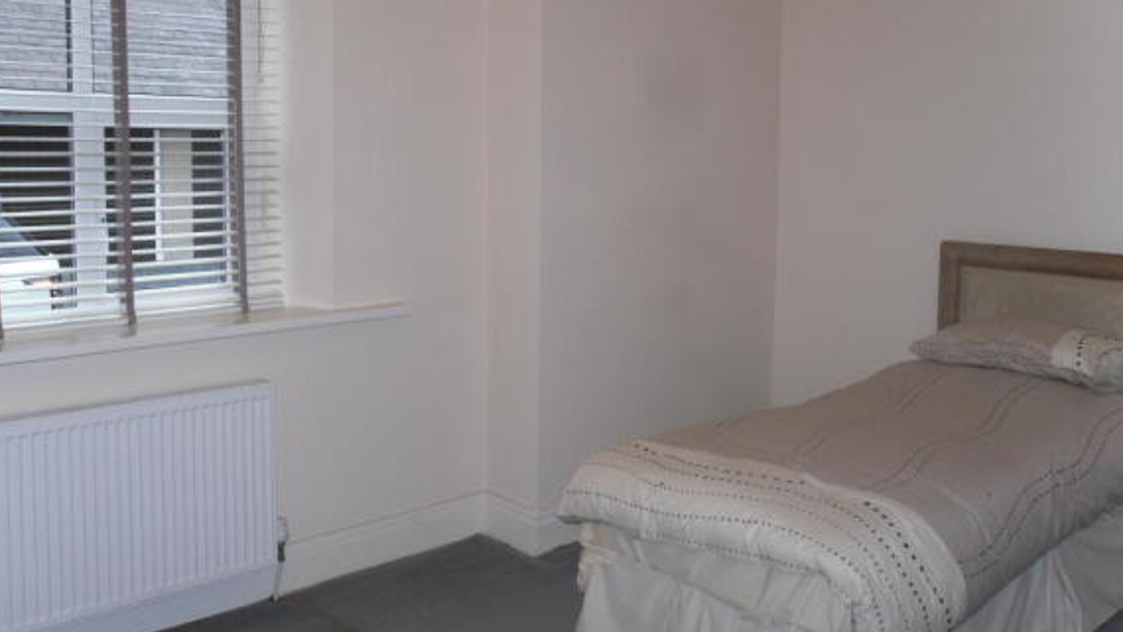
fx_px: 1162
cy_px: 265
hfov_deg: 51.6
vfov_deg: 30.4
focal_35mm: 39
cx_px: 561
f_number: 3.5
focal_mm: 6.3
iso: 200
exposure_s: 1/45
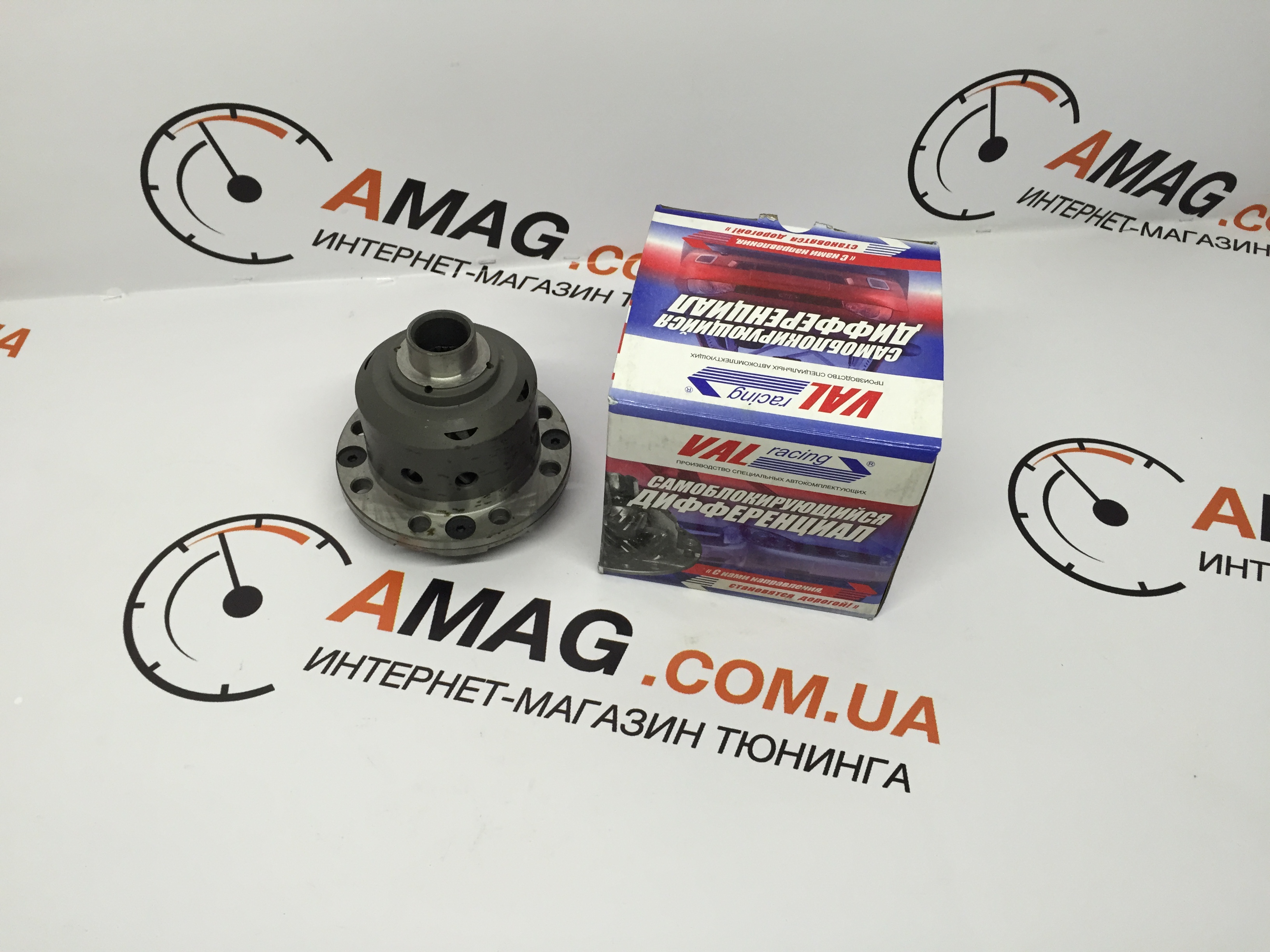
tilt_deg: -48.4
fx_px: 1064
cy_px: 476
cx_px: 635
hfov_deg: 61.7
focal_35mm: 29
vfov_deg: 48.2
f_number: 2.2
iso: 40
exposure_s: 1/30
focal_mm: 4.15
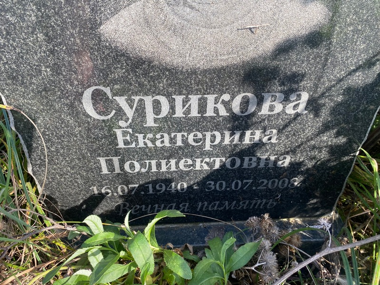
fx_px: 285
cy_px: 142
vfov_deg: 53.1
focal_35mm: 26
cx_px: 190
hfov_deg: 67.3
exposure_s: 1/370
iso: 32
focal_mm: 4.25
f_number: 1.8
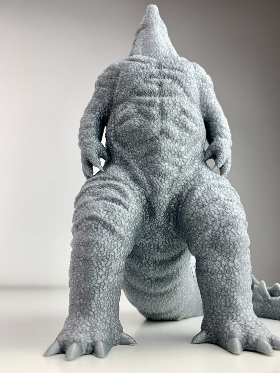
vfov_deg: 67.3
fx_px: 280
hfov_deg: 53.1
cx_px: 140
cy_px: 186
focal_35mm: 26
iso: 25
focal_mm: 4.25
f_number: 1.8
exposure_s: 1/114
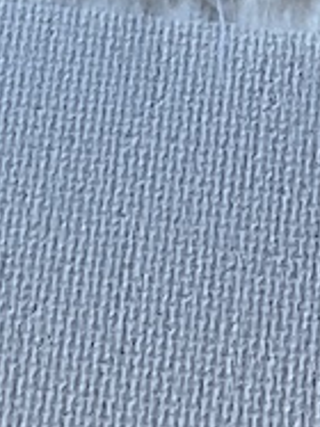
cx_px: 135
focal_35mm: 199
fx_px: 2456
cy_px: -523
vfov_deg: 9.1
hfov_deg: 7.5
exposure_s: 1/122
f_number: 1.8
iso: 25
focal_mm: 3
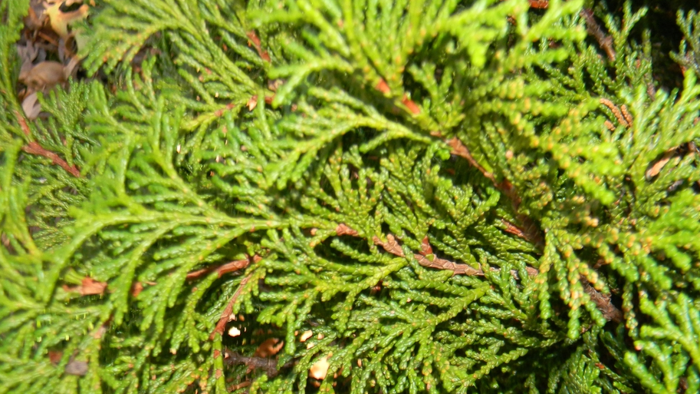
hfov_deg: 46.4
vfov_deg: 27.1
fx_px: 816
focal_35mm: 44
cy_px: 225
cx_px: 366
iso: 200
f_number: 7.4
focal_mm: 6.4
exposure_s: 1/30
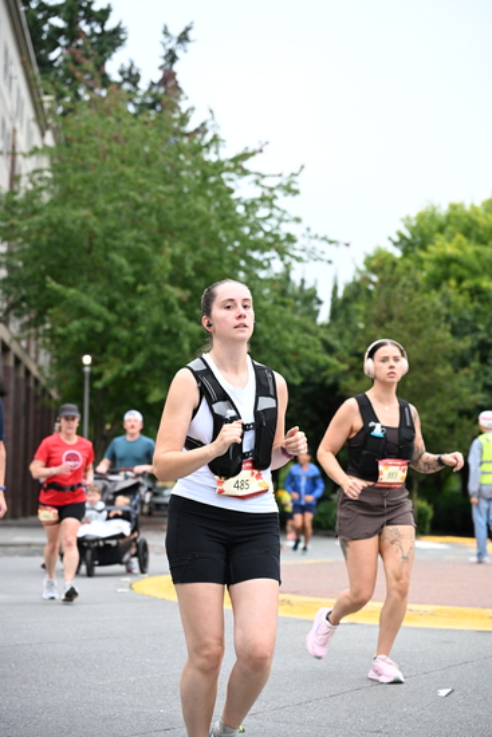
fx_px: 1680
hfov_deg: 16.7
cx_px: 246
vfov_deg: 24.8
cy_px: 368
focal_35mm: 82
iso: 1600
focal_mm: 82
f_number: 4
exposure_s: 1/640
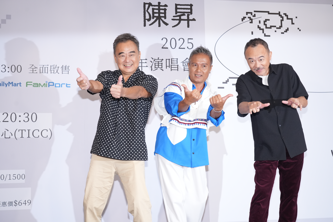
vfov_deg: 26.0
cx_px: 166
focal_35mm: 52
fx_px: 481
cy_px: 111
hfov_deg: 38.2
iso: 2500
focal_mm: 52
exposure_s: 1/200
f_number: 5.6
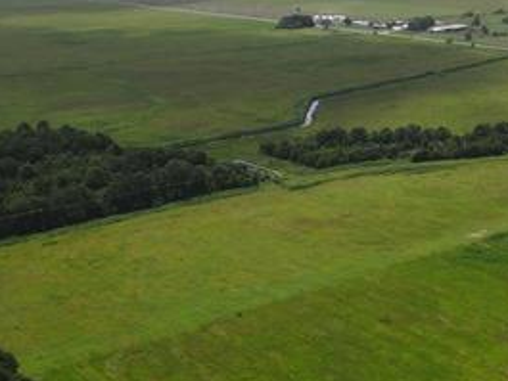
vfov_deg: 25.2
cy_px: 213
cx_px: 334
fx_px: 852
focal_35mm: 58
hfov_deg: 33.0
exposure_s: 1/800
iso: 100
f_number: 2.8
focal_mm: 4.5
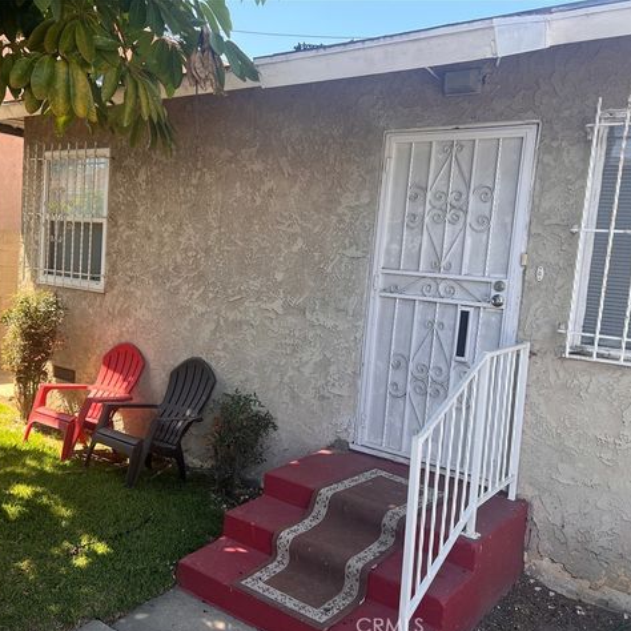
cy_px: 318
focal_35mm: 31
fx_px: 639
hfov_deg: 52.2
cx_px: 257
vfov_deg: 52.5
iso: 50
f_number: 1.5
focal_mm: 5.7
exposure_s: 1/658
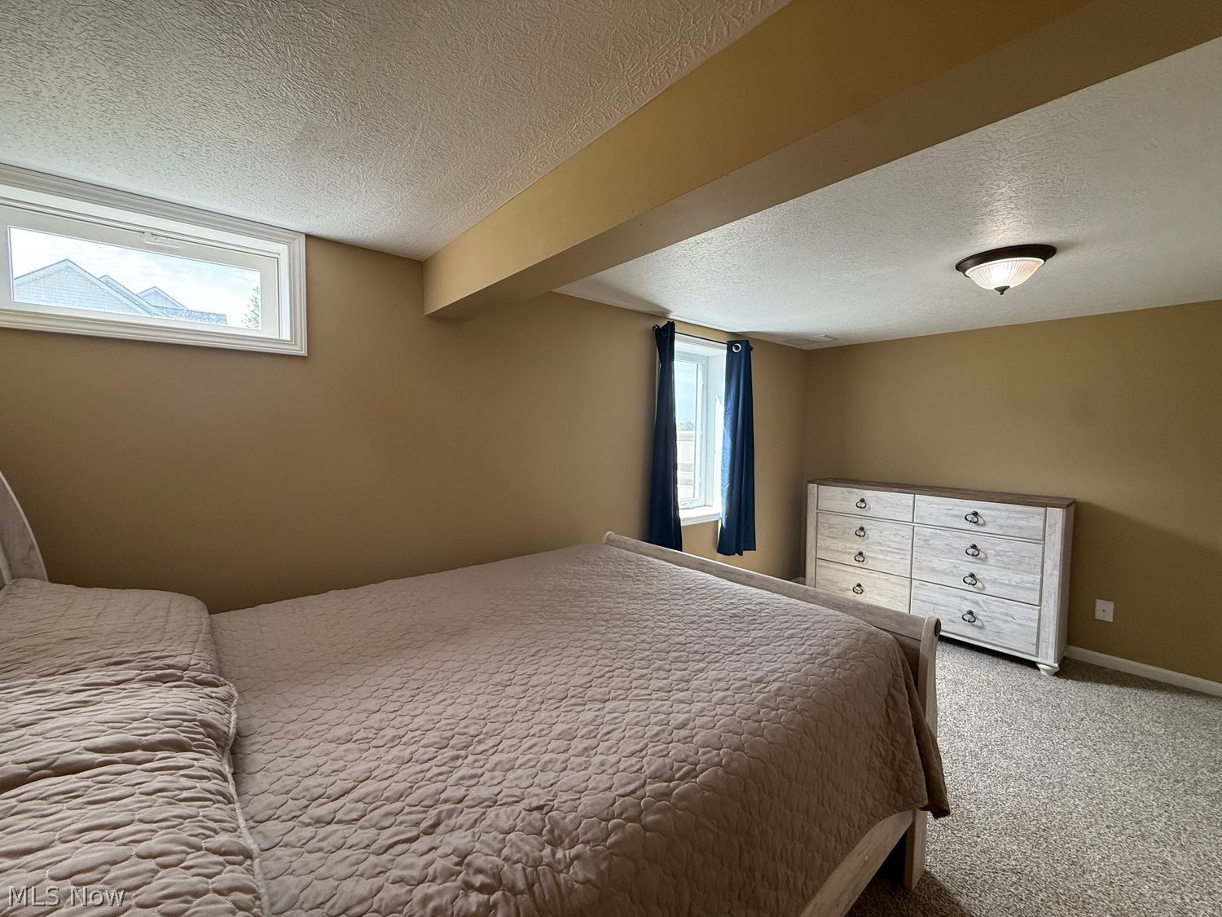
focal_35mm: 14
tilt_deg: -3.2
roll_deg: -1.1
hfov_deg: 102.1
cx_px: 611
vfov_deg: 85.7
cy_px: 458
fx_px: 494
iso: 200
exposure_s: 1/120
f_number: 2.2
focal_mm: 2.22
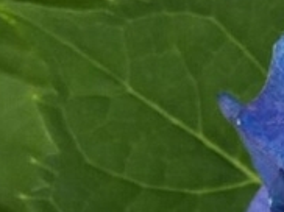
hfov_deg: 9.7
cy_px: 363
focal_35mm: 198
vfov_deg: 7.3
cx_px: 451
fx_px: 1622
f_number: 2.2
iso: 32
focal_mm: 4
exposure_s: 1/120
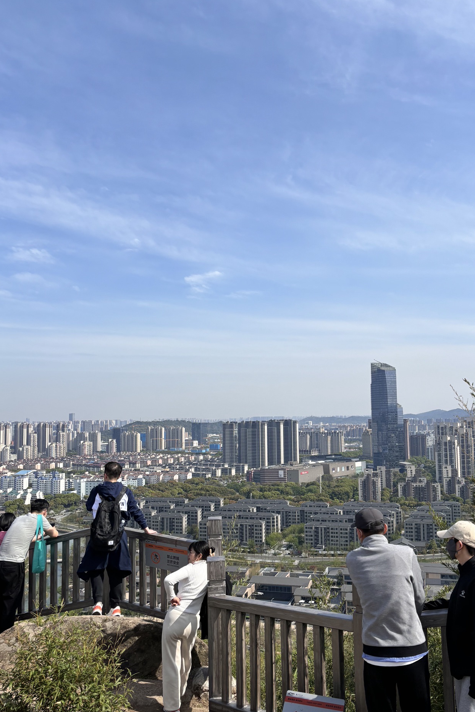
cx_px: 272
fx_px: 574
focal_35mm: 29
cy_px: 373
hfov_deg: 44.8
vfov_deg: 63.6
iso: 50
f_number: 1.6
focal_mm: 5.96
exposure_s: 1/4082
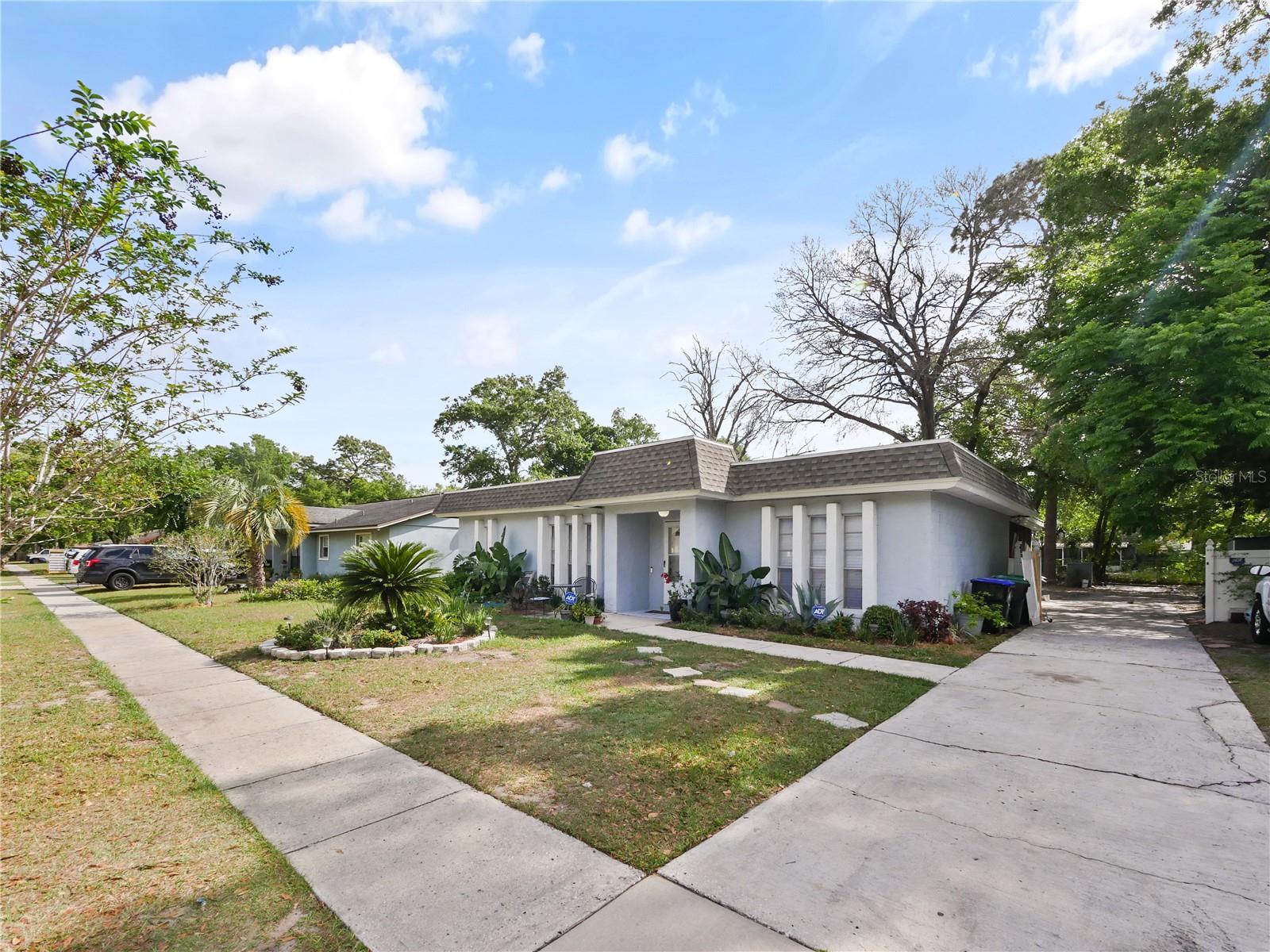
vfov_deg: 85.7
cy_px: 476
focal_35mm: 14
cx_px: 635
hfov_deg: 102.1
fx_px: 514
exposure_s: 1/500
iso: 200
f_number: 8
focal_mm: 7
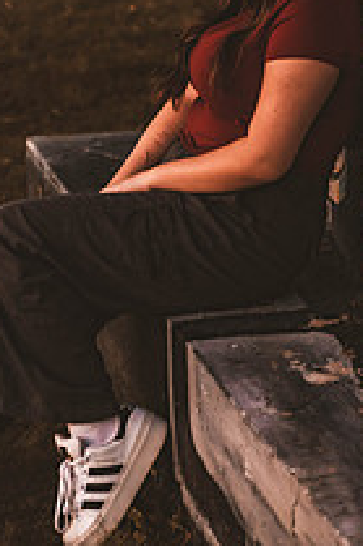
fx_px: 2151
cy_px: 133
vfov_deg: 14.4
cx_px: 251
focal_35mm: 142
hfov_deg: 9.6
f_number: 2.8
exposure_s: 1/100
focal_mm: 66
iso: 1000
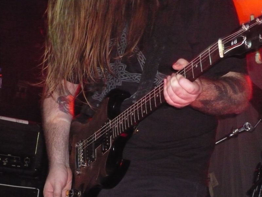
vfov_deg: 14.8
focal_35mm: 100
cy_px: 98
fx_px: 757
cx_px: 131
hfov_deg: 19.6
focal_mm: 16.4
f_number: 5.6
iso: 800
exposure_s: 1/30
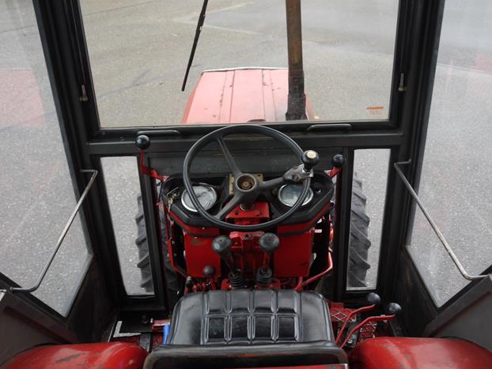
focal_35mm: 37
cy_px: 185
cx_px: 246
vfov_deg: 38.7
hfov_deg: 50.1
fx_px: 526
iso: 320
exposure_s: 1/125
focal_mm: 18
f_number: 4
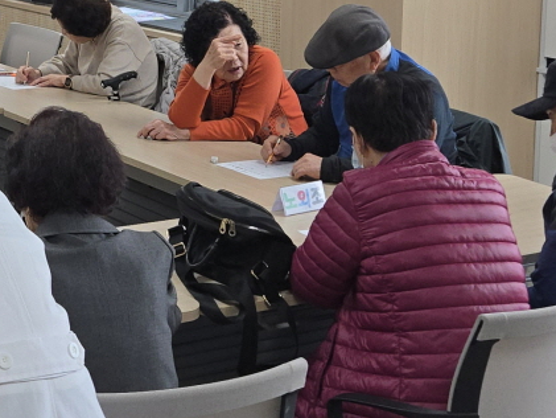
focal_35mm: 82
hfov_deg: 22.7
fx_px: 1317
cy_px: -10
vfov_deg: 17.5
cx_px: -21
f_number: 1.8
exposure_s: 1/120
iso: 50
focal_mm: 5.4
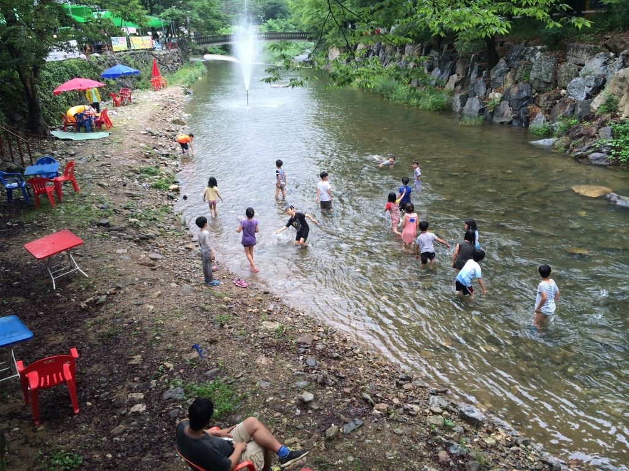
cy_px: 236
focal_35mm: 30
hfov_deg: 60.0
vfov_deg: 46.8
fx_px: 545
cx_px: 314
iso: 32
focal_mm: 4.12
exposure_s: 1/218
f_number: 2.2
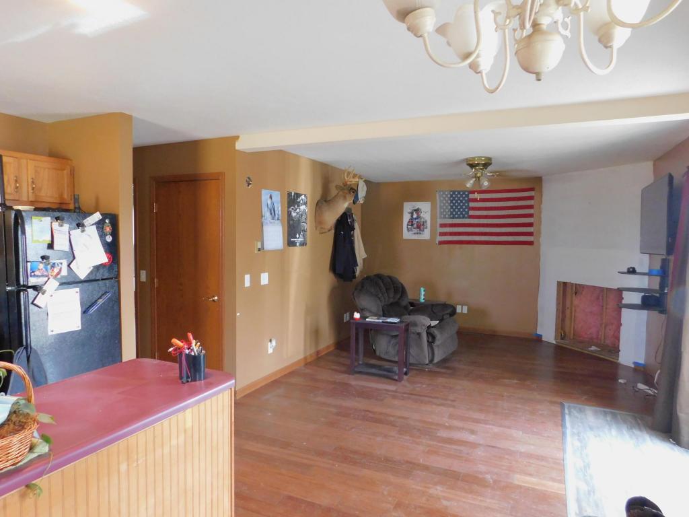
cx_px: 344
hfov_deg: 73.9
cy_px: 258
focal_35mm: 23
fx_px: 458
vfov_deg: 58.9
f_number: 3
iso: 400
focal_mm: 4
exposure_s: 1/15
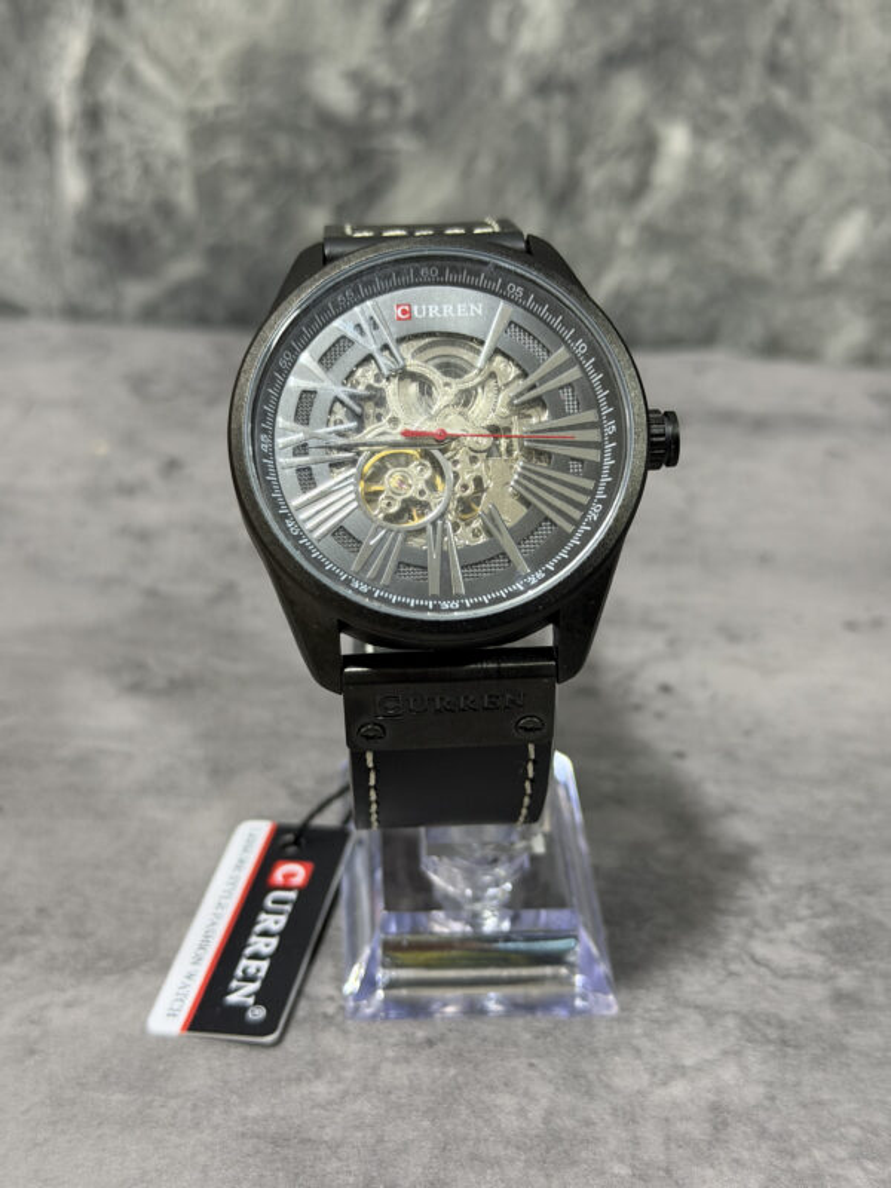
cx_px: 446
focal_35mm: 48
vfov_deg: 39.7
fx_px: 1647
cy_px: 594
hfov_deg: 30.3
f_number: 1.78
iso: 400
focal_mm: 6.76
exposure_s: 1/40
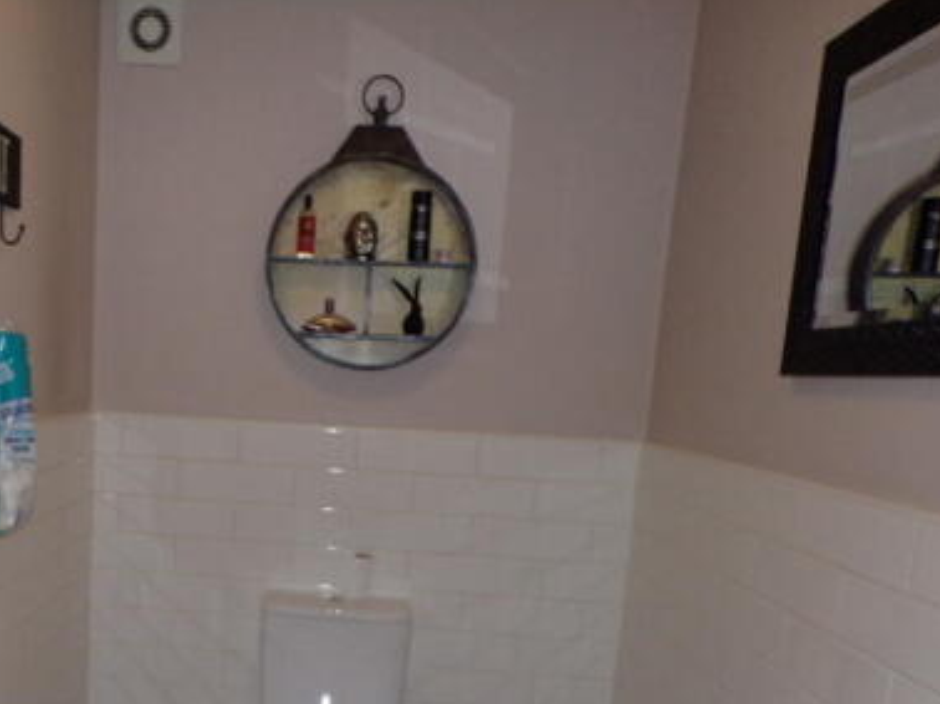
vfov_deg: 37.6
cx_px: 245
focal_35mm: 37
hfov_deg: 48.4
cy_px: 536
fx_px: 1004
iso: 200
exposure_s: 1/60
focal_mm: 4.3
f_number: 3
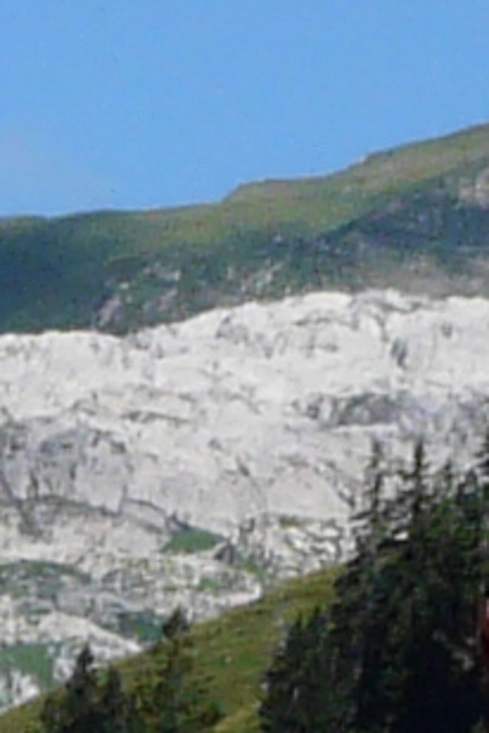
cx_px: 43
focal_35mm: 671
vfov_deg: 3.1
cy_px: 24
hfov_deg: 2.0
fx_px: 13671
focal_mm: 10
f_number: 5.6
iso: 100
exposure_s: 1/500
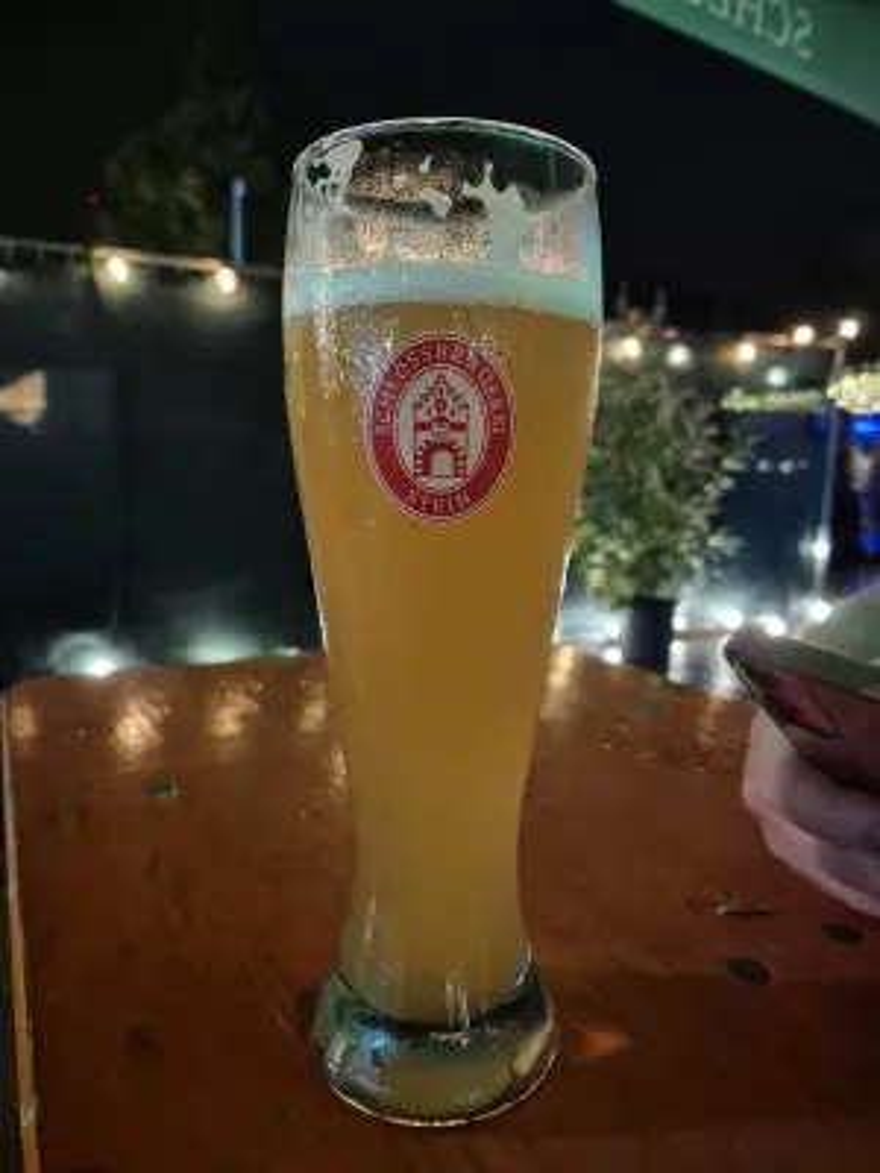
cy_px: 586
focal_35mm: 23
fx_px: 780
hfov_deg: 58.9
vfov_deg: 73.9
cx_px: 440
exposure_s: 1/33
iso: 1250
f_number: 1.8
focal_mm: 5.4
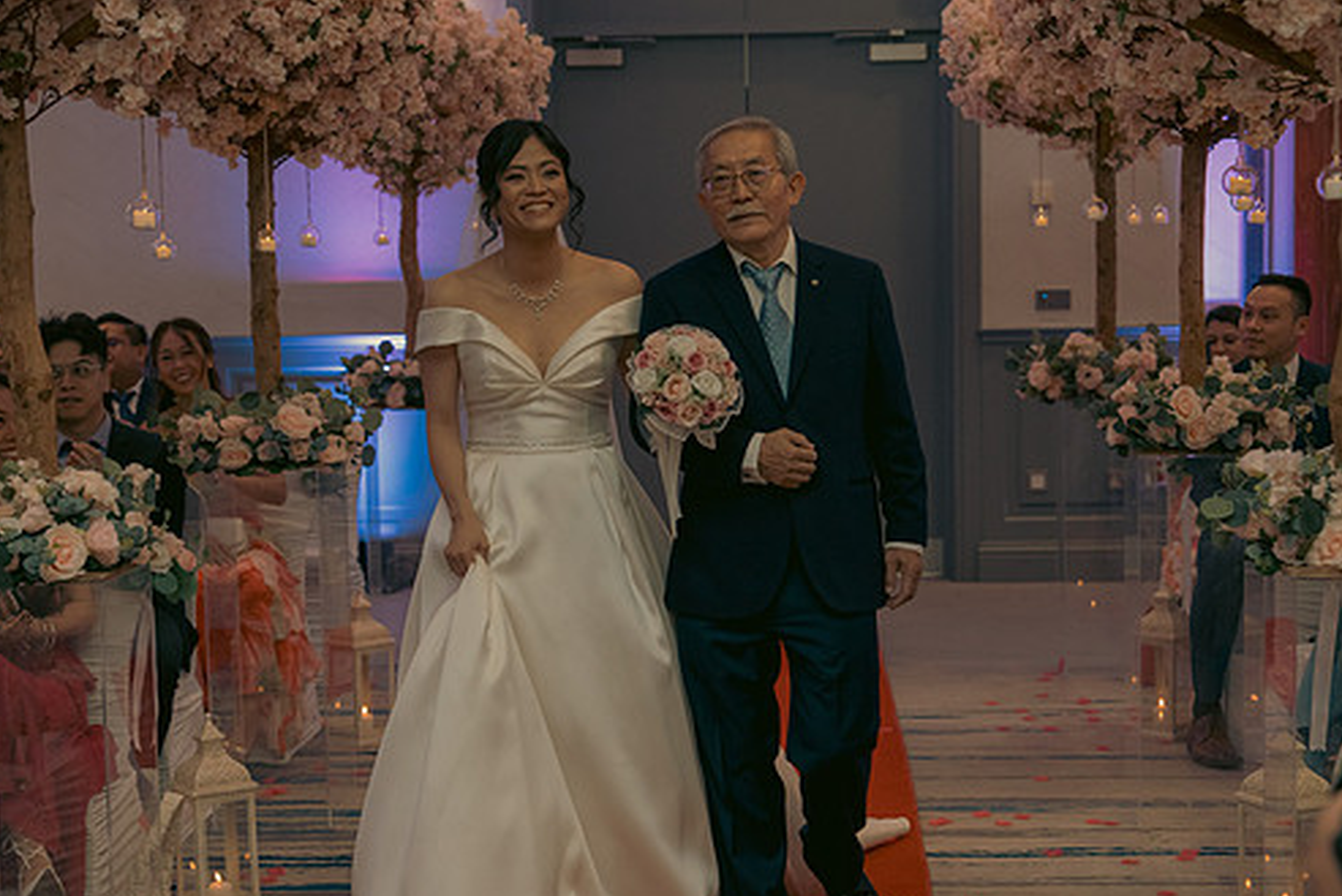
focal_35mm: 67
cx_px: 661
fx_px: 2498
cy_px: 481
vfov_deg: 20.3
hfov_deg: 30.1
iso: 2500
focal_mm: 57
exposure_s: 1/160
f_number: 3.5
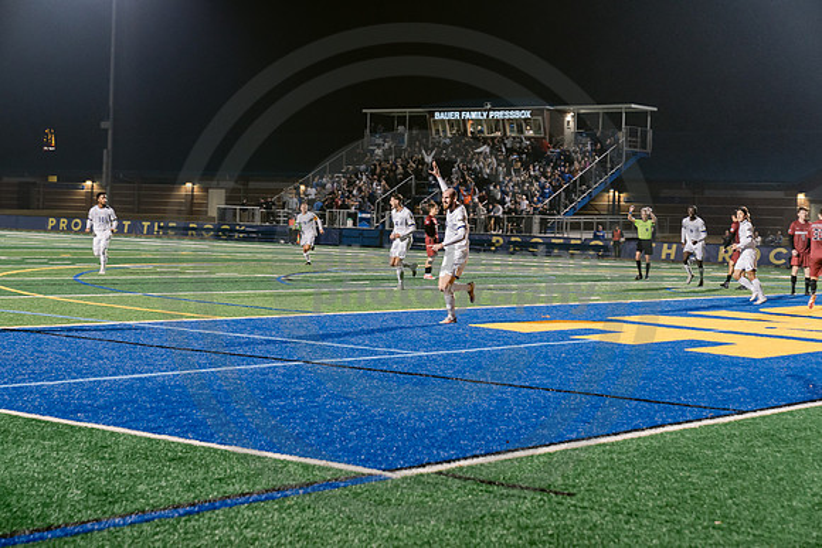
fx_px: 1599
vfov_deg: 19.5
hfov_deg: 28.8
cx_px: 411
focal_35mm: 70
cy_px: 274
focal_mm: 70
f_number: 4.5
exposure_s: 1/200
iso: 2500
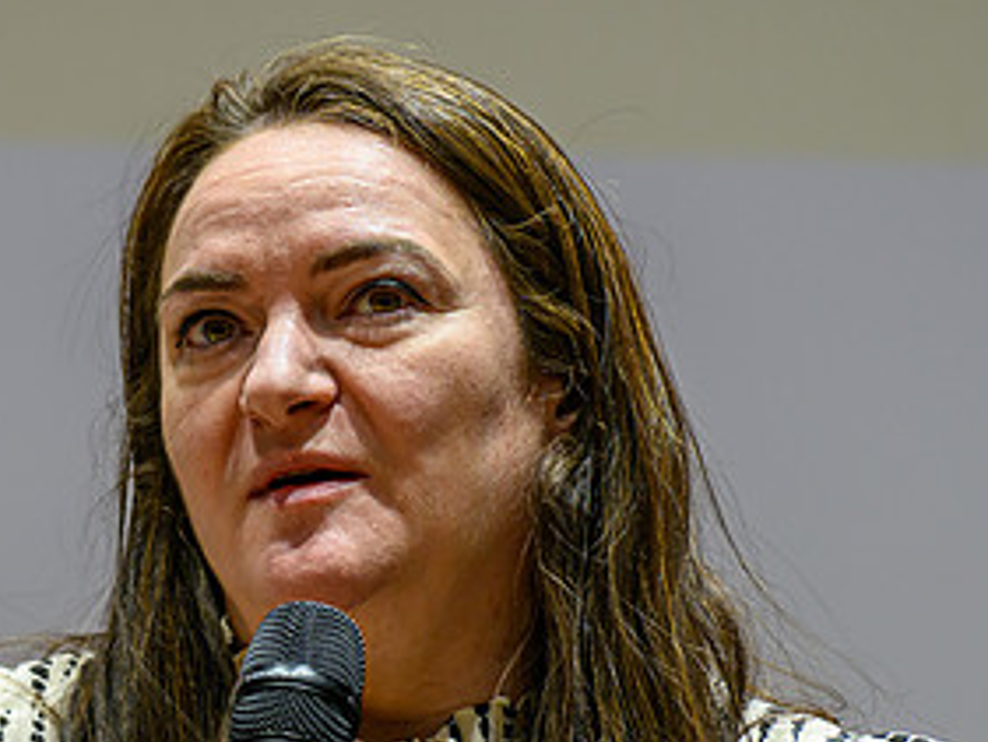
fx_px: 13335
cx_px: 70
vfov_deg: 3.2
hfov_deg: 4.2
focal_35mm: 467
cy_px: 605
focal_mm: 150
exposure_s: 1/200
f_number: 2.8
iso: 400
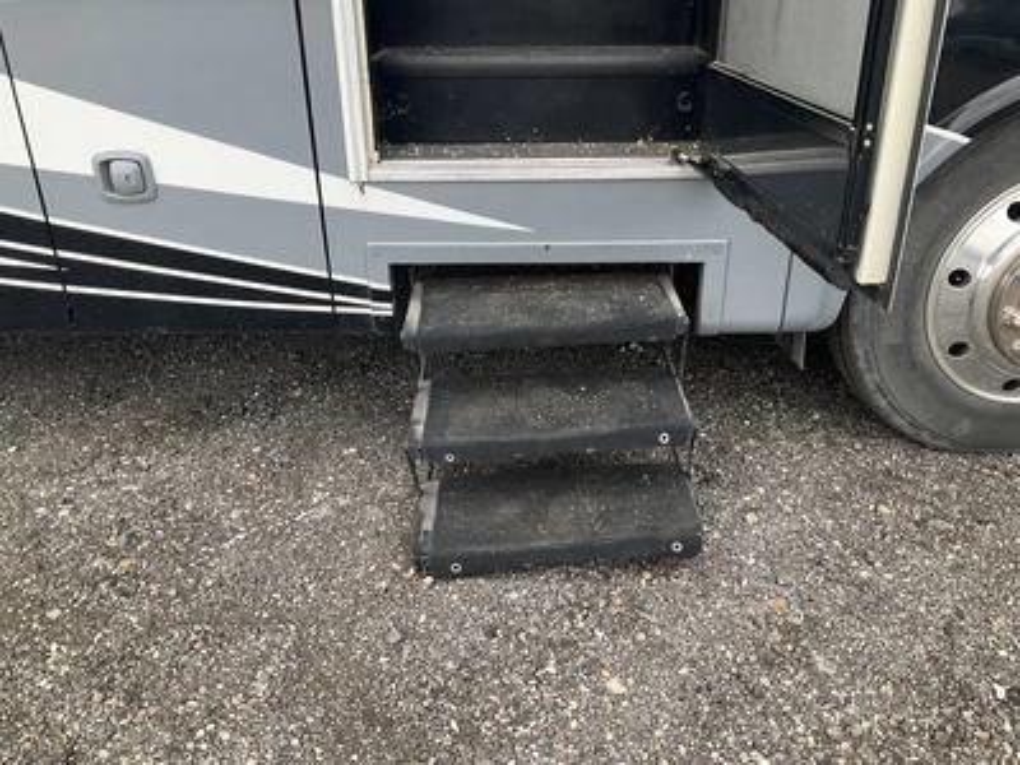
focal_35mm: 29
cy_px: 382
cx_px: 510
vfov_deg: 48.2
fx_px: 855
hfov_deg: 61.7
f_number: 1.8
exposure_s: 1/318
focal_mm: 3
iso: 25
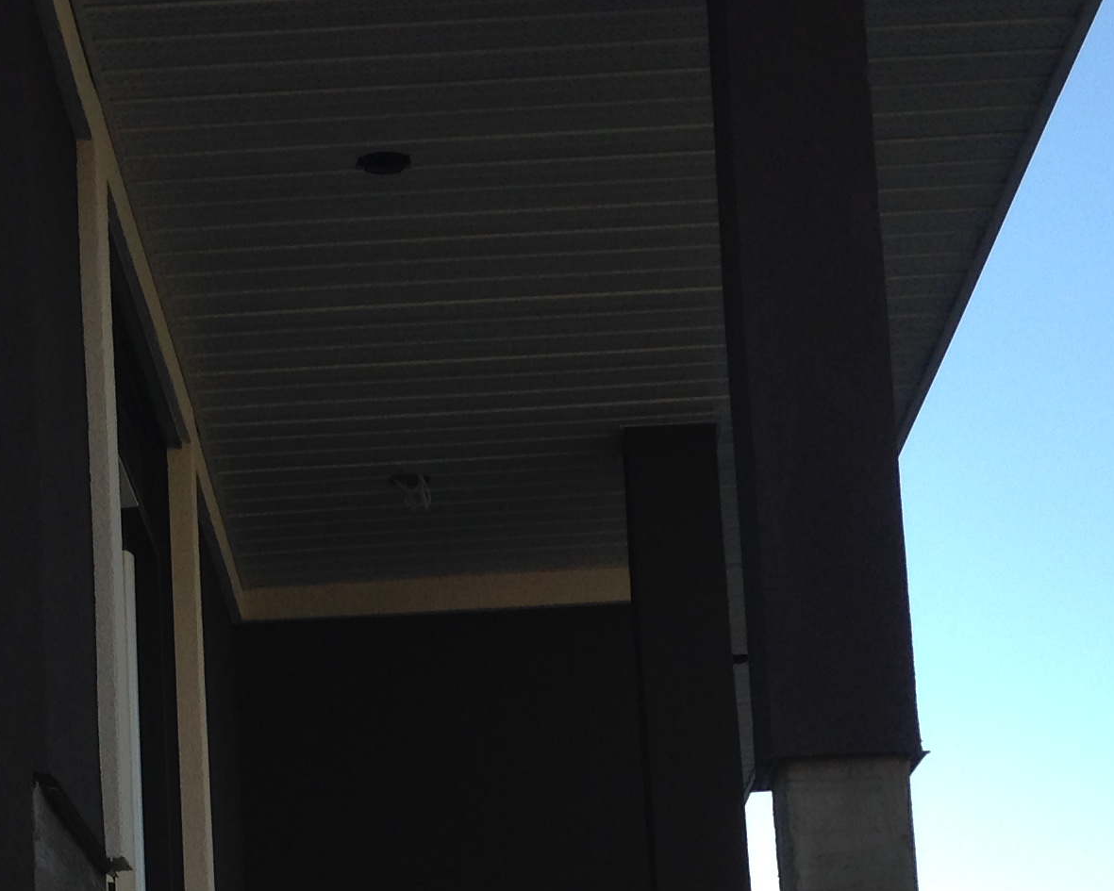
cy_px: 932
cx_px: 446
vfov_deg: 16.8
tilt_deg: +10.0
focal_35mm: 89
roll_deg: +2.8
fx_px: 2935
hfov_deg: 21.5
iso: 50
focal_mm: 4.12
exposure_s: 1/775
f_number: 2.4
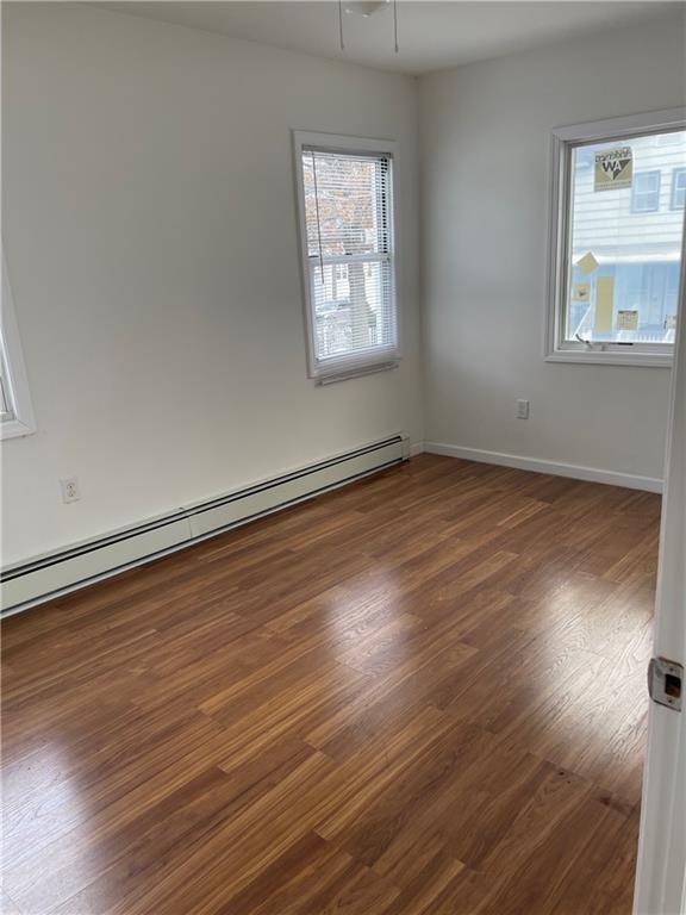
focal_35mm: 26
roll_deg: +3.2
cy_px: 458
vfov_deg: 67.3
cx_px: 343
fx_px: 687
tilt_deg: -15.7
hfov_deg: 53.1
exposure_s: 1/157
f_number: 1.6
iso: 32
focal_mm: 4.2
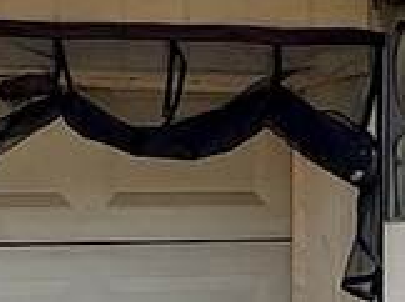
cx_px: 490
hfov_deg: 9.5
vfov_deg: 7.0
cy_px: -285
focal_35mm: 206
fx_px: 2407
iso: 50
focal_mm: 5.96
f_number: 1.6
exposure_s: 1/3448
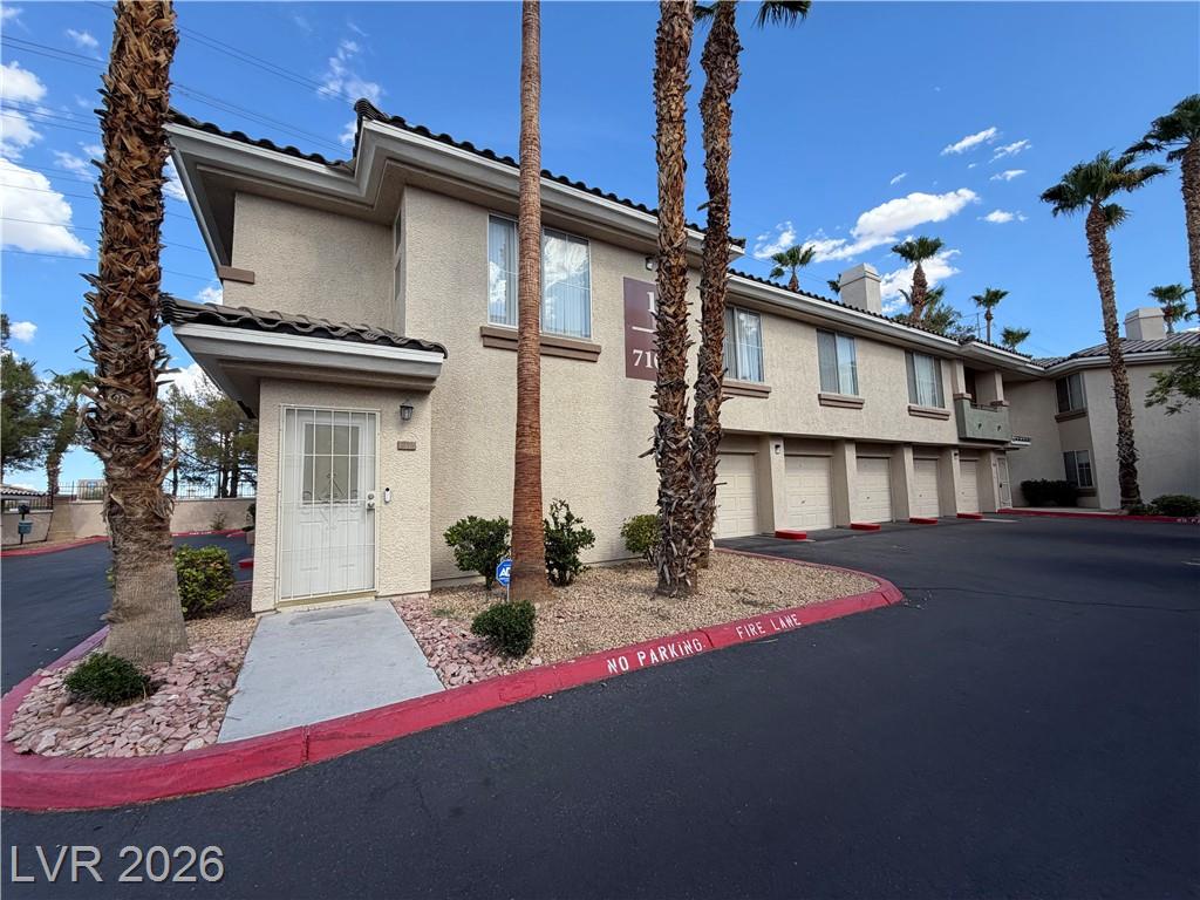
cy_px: 450
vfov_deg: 85.7
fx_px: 485
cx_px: 600
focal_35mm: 14
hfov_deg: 102.1
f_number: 2.2
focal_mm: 2.22
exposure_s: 1/619
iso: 40
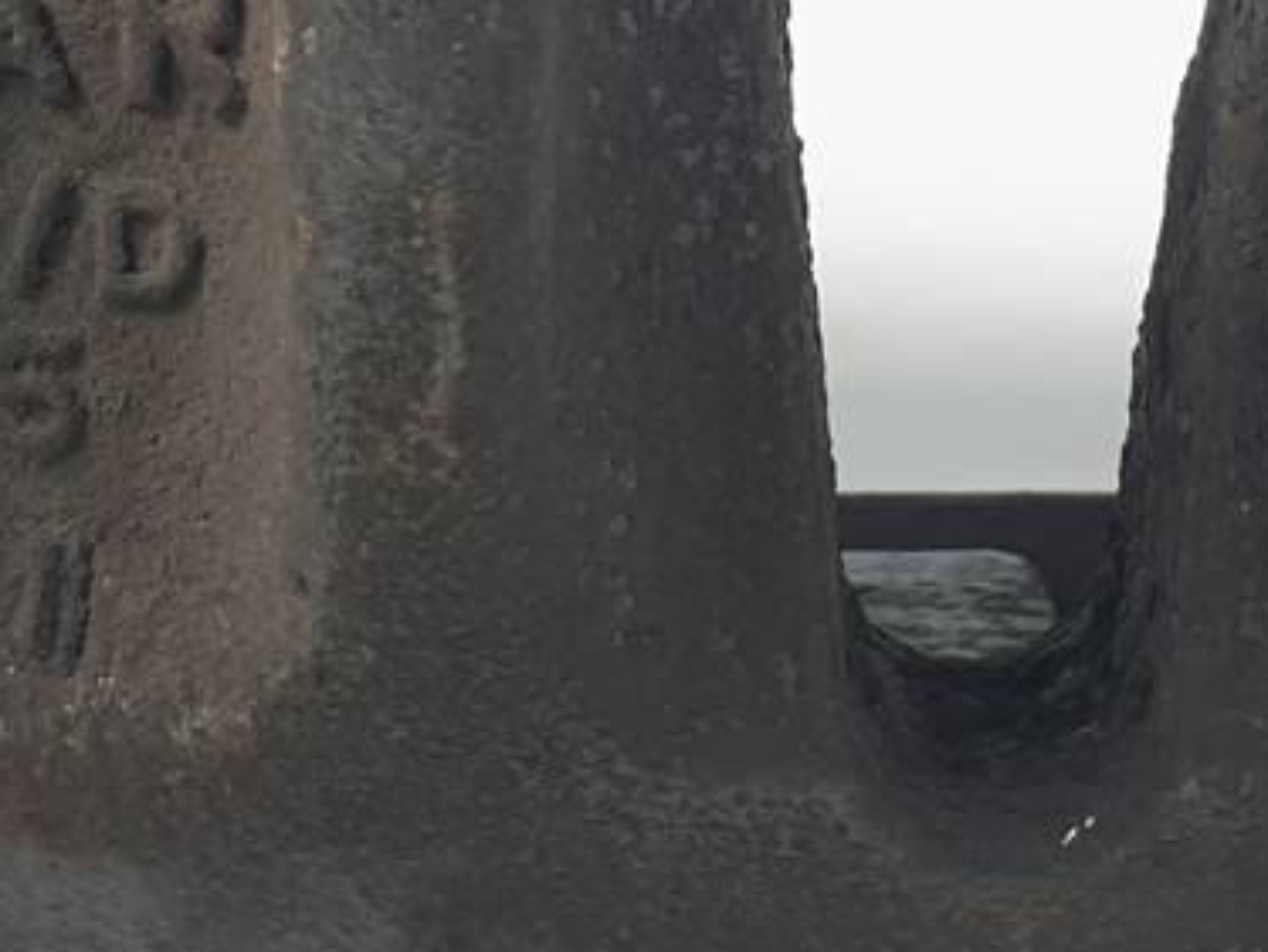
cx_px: 909
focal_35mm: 100
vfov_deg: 14.4
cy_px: -176
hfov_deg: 19.5
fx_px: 3665
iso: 50
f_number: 2.4
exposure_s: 1/105
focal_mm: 4.3
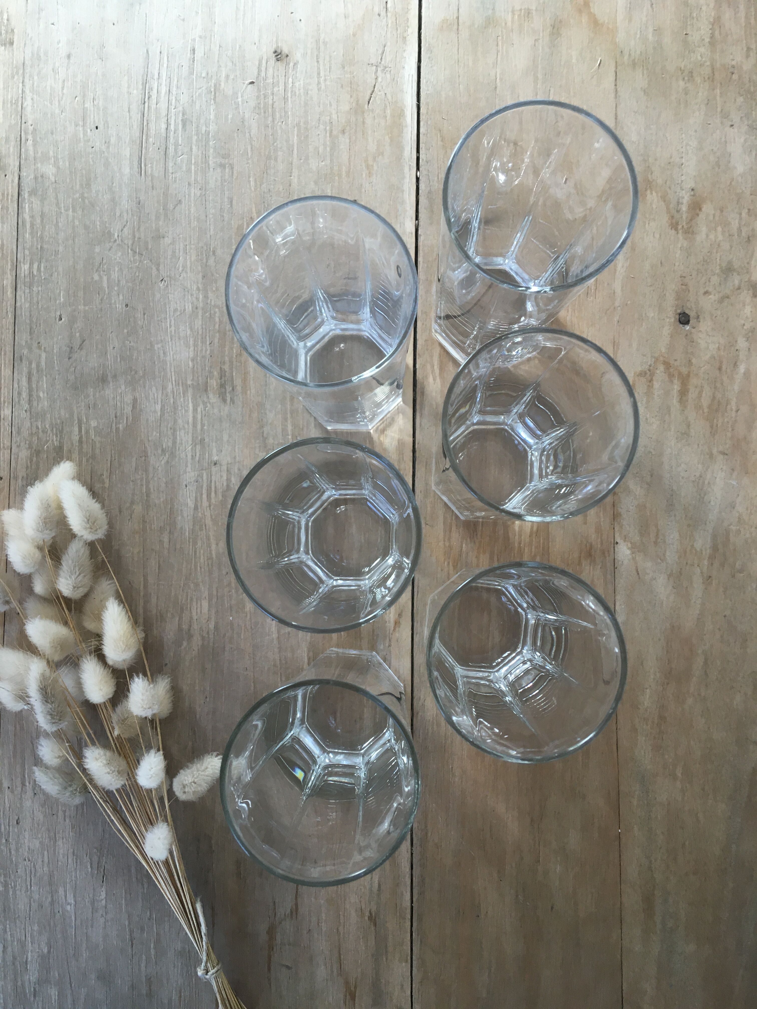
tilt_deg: -85.5
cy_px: 504
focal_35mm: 29
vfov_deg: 61.7
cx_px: 378
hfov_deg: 48.2
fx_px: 846
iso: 32
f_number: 2.2
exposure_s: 1/33
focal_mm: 4.15
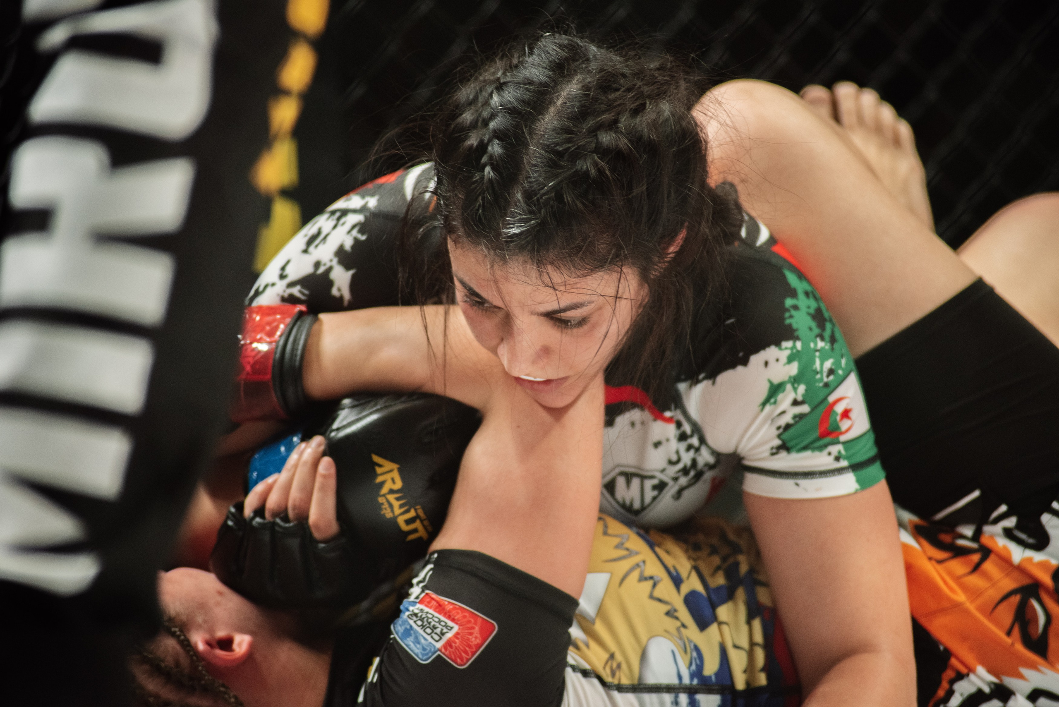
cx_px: 530
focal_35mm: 200
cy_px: 354
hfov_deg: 10.3
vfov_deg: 6.9
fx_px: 5885
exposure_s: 1/500
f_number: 4
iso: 2000
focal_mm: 200
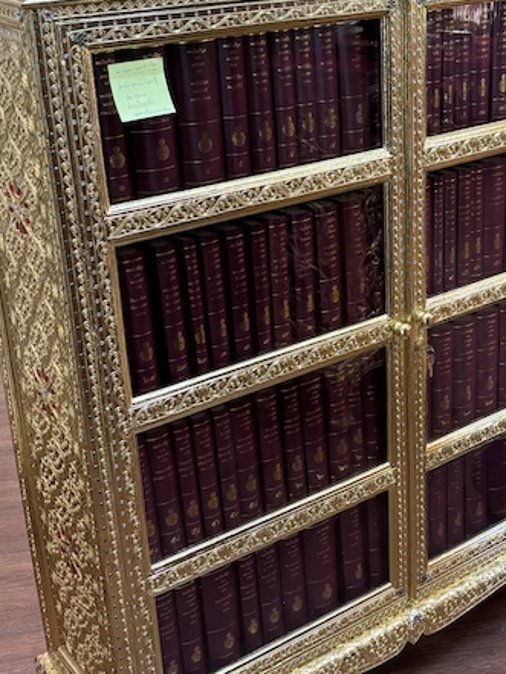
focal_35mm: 55
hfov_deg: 26.2
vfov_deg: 34.7
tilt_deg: -21.4
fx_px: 1071
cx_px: 394
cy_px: 253
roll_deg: -0.1
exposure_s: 1/50
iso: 250
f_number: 1.6
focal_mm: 5.96
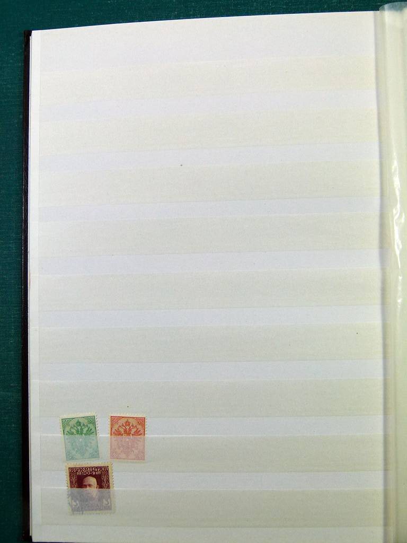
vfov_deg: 52.6
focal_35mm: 35
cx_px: 204
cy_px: 272
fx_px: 549
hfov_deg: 40.7
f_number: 4
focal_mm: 6.3
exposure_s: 1/125
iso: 100
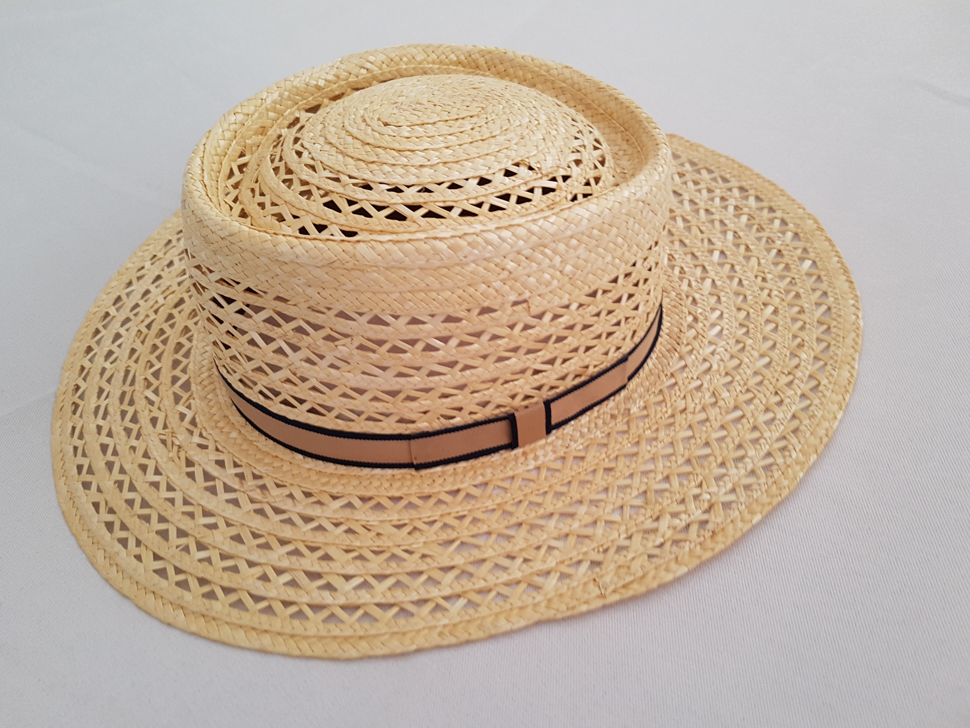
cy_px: 364
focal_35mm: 26
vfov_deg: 53.1
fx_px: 729
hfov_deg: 67.3
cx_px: 485
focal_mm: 4.2
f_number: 1.7
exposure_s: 1/16
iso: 200
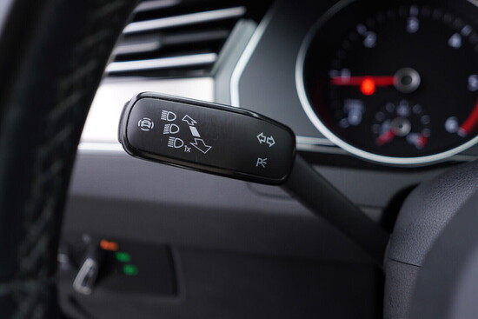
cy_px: 160
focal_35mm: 36
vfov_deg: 36.9
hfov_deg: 53.1
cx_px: 239
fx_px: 478
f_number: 2.8
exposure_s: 1/40
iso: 160
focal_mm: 24
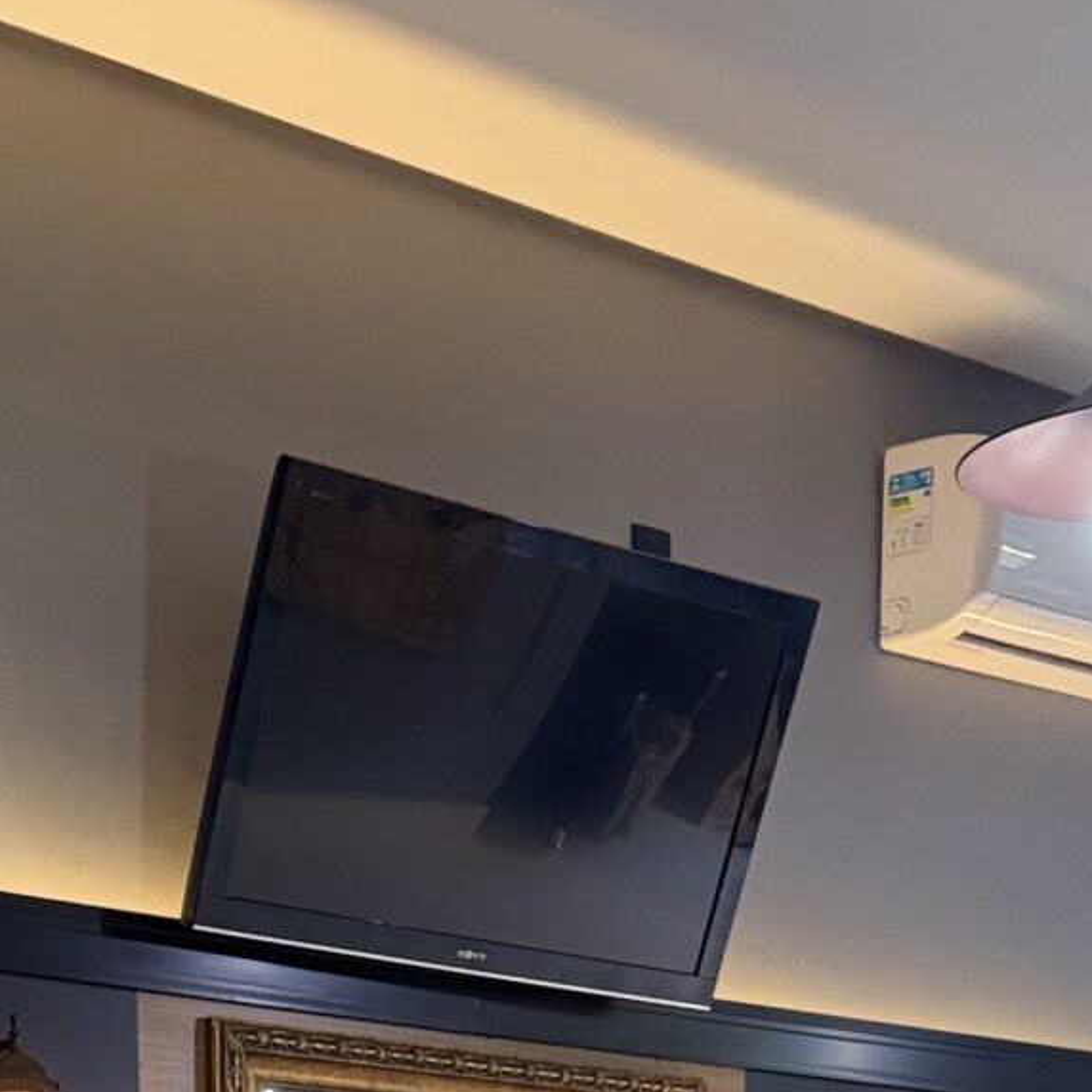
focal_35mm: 95
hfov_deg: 18.3
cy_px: 1733
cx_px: 456
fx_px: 3391
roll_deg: +0.7
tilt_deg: -3.6
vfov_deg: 16.4
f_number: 1.78
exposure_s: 1/120
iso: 200
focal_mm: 6.76
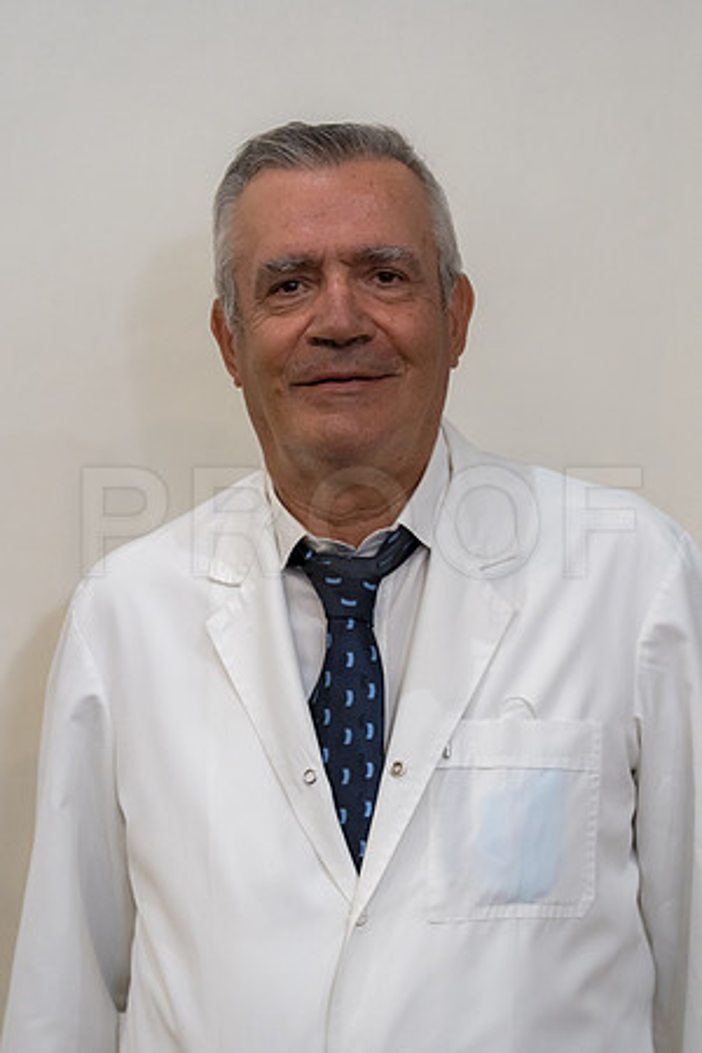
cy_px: 526
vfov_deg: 13.6
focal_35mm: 151
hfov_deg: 9.1
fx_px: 4416
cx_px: 351
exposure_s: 1/80
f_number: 4.5
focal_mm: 151
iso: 4000
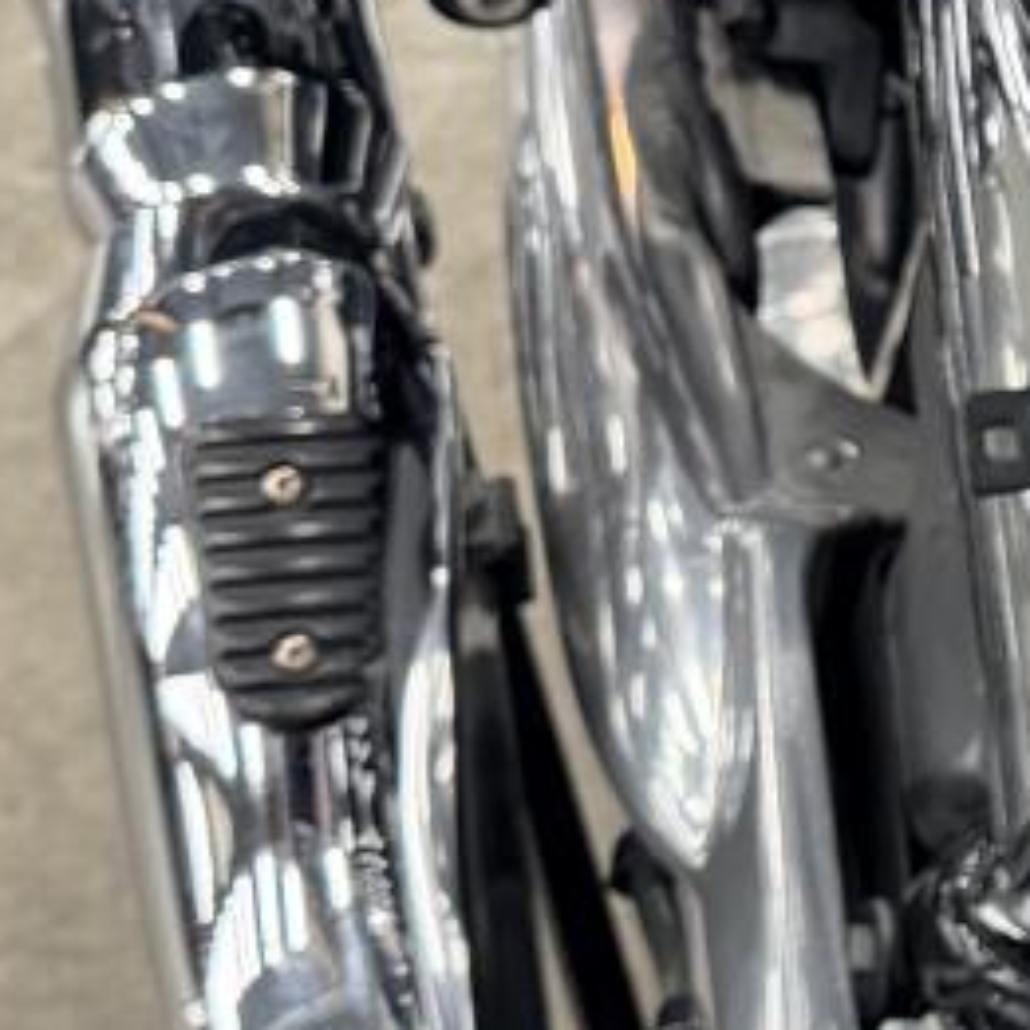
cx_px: 1794
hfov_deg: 13.1
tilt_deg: -44.1
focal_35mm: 122
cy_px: 249
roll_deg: -8.1
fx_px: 4107
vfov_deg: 14.2
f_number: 1.78
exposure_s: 1/60
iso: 250
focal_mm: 6.76
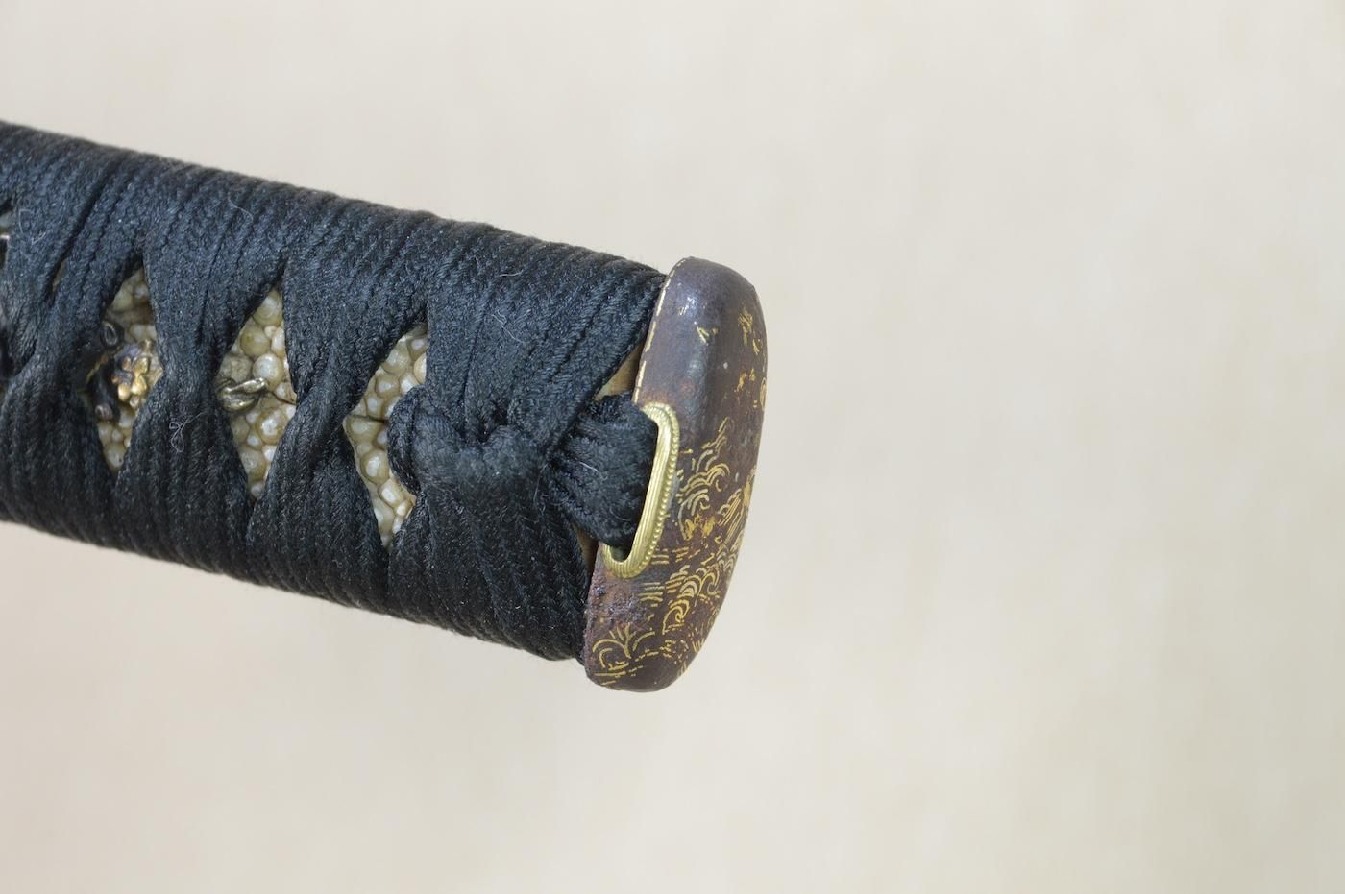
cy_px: 447
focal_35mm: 150
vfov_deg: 9.1
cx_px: 672
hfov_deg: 13.7
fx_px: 5599
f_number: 11
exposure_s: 1/2
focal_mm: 100
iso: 400
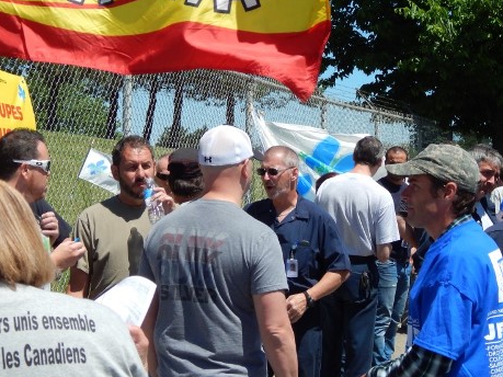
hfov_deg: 18.5
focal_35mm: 106
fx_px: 1540
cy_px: 150
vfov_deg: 13.9
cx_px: 331
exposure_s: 1/1000
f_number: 4.2
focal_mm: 13.5
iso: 125
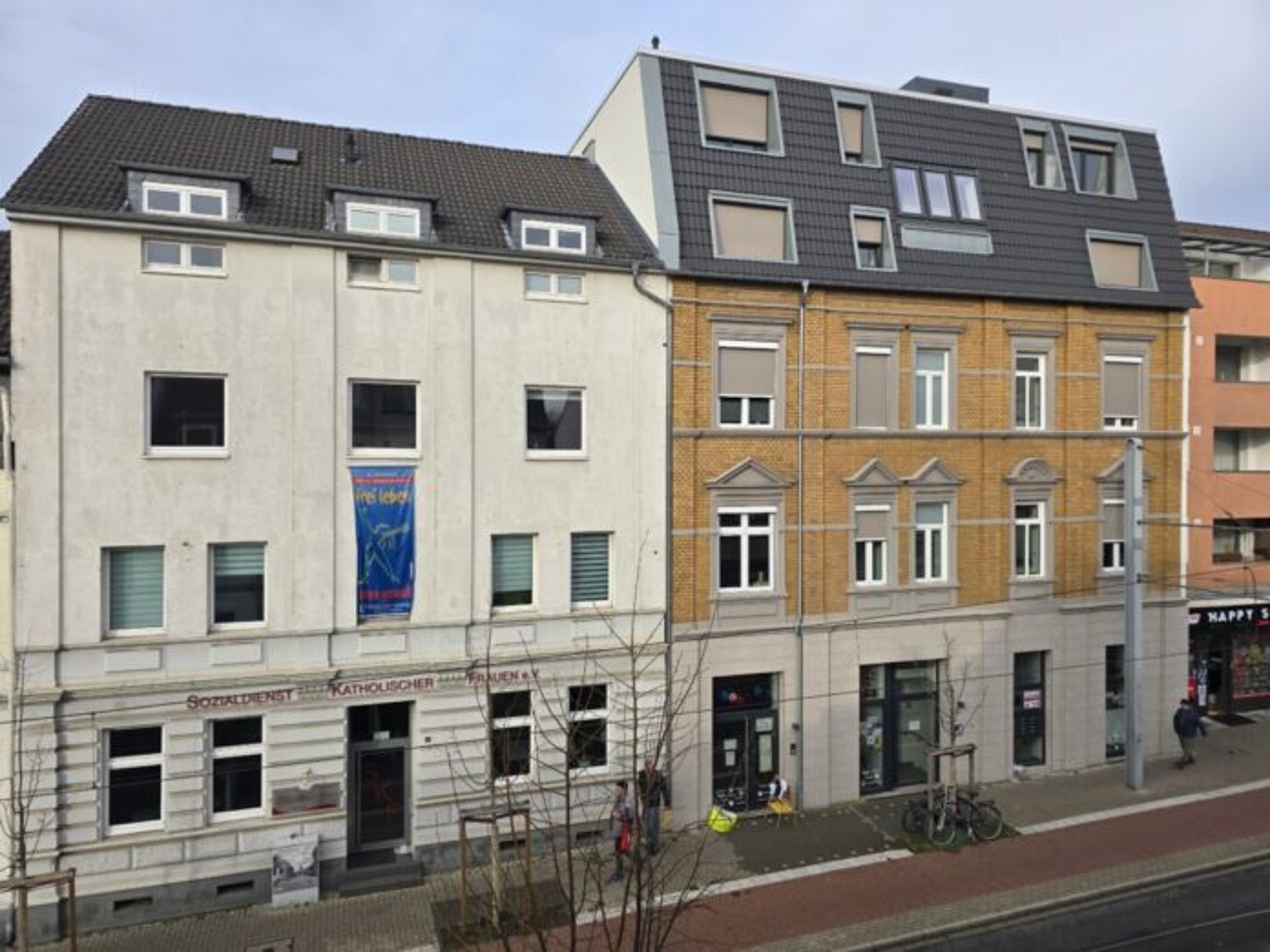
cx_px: 635
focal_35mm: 23
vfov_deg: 58.9
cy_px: 476
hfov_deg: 73.9
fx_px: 844
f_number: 1.7
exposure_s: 1/344
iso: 12
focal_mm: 6.3
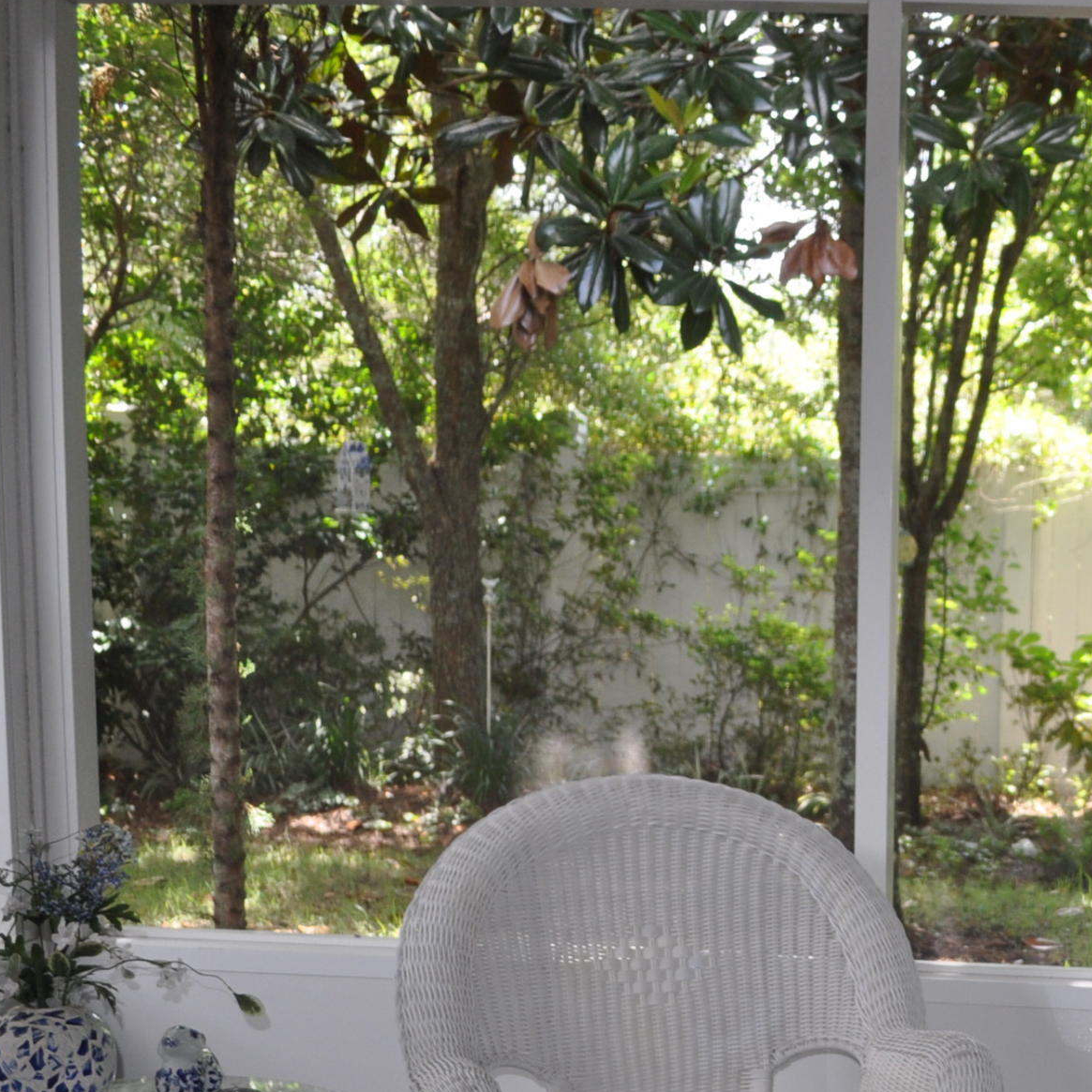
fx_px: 2106
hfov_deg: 26.7
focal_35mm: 59
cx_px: 1202
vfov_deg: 28.5
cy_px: 868
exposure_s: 1/125
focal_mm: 18
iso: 500
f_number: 3.5
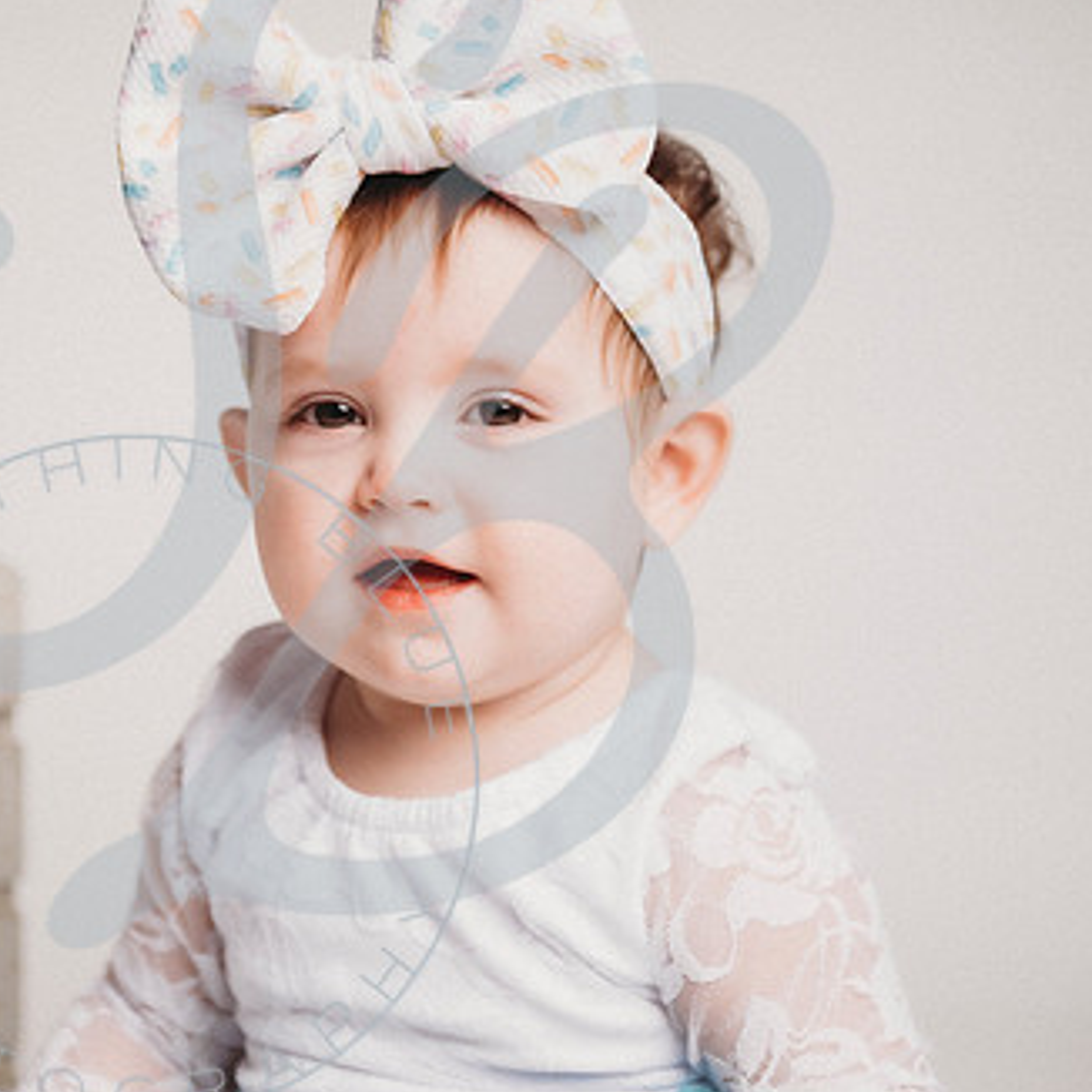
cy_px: 497
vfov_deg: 16.4
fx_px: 3783
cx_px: 301
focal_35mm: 106
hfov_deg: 16.4
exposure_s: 1/400
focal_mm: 70
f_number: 2.8
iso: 100
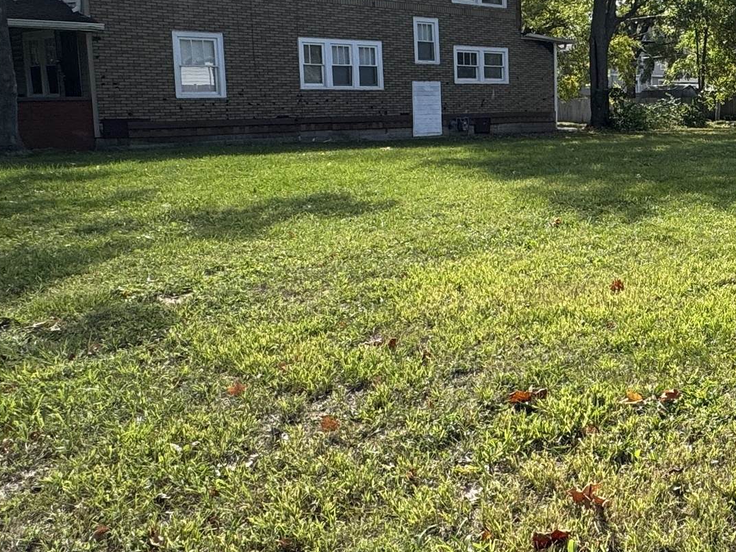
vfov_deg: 35.6
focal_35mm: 40
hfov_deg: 40.6
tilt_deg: -5.8
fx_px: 850
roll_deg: +0.0
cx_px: 746
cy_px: 179
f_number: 2.2
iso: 40
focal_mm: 2.22
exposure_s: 1/636
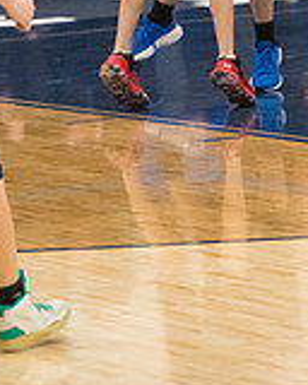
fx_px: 5116
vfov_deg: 4.3
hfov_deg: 3.4
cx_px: 168
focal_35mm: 449
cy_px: -108
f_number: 4.5
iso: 8000
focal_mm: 170
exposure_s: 1/1600
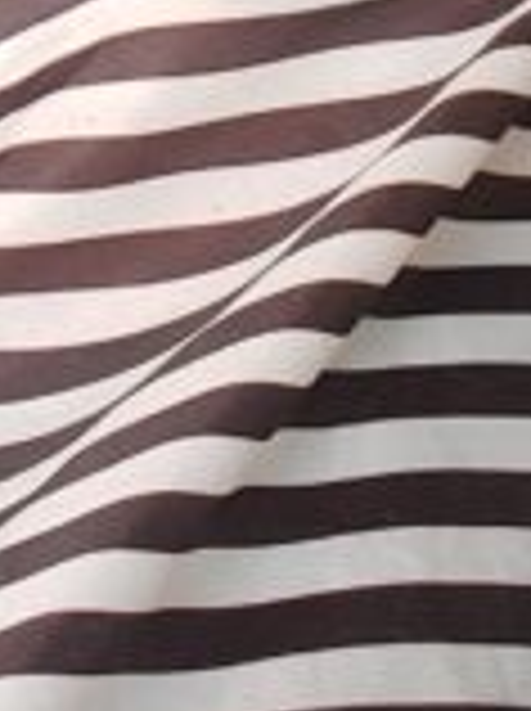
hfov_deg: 8.7
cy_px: -1264
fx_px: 3466
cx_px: -9
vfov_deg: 9.6
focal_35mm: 169
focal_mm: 4.3
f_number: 2.4
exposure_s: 1/60
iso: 160
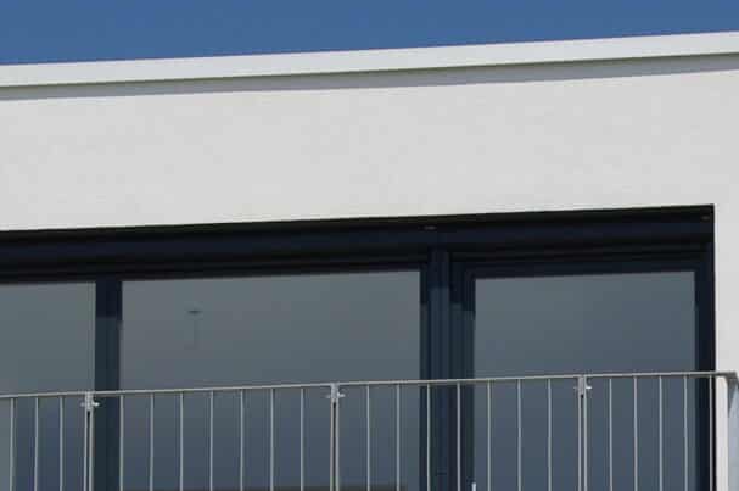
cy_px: 713
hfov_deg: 5.9
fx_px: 7136
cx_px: 681
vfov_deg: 3.9
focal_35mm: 348
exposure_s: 1/500
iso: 100
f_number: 9.5
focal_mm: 55
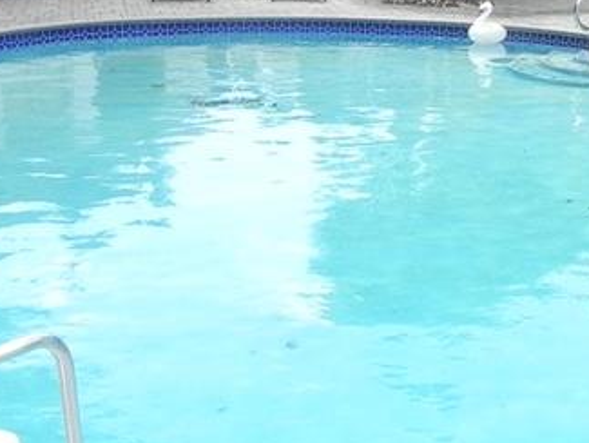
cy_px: 220
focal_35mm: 82
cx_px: 437
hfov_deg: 23.6
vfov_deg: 18.0
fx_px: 1396
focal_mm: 4.6
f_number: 5
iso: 160
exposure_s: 1/196
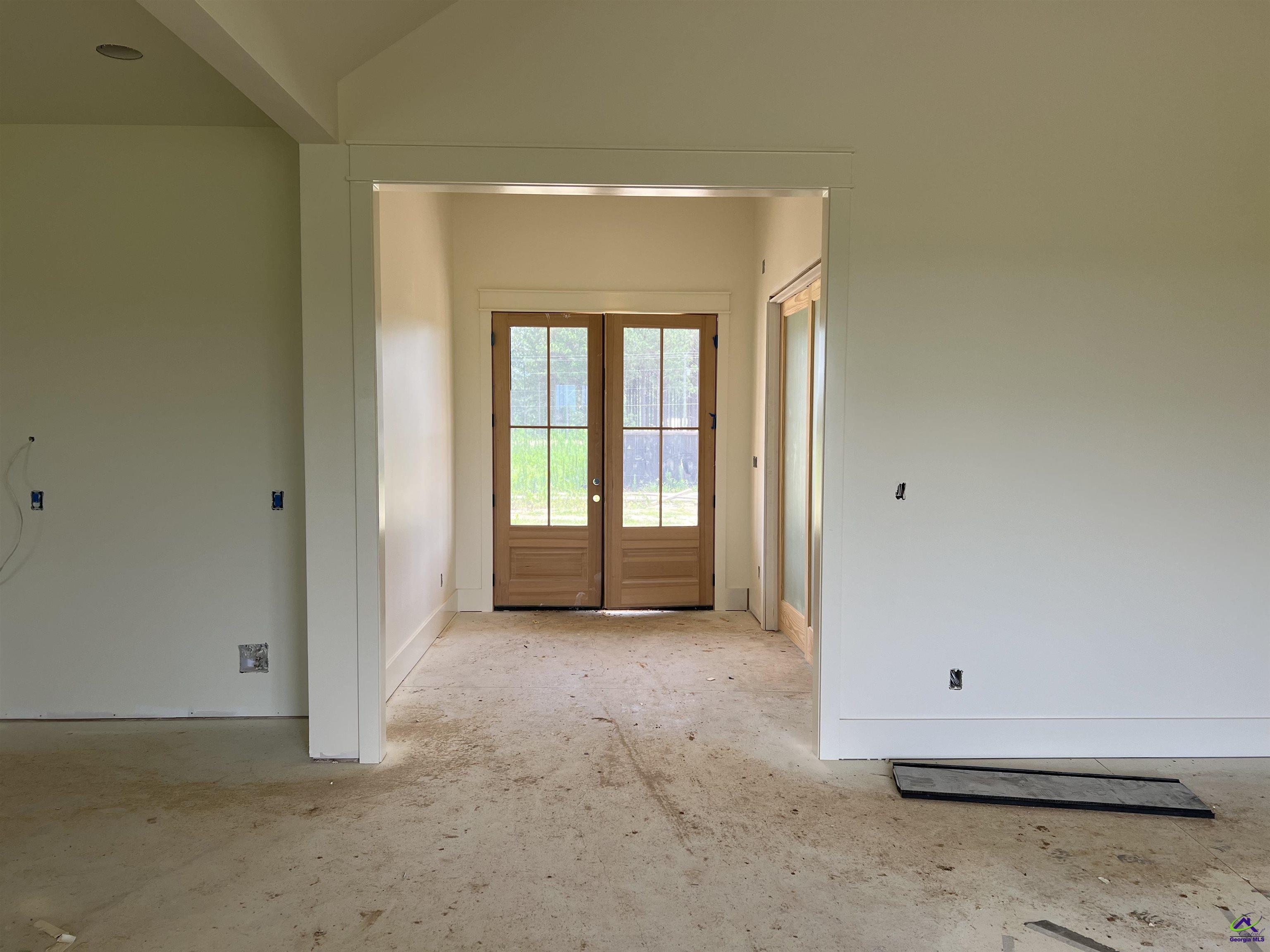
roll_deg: +0.0
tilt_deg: -4.1
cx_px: 635
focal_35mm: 26
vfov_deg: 53.1
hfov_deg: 67.3
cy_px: 476
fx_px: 954
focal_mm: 5.7
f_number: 1.5
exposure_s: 1/326
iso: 50
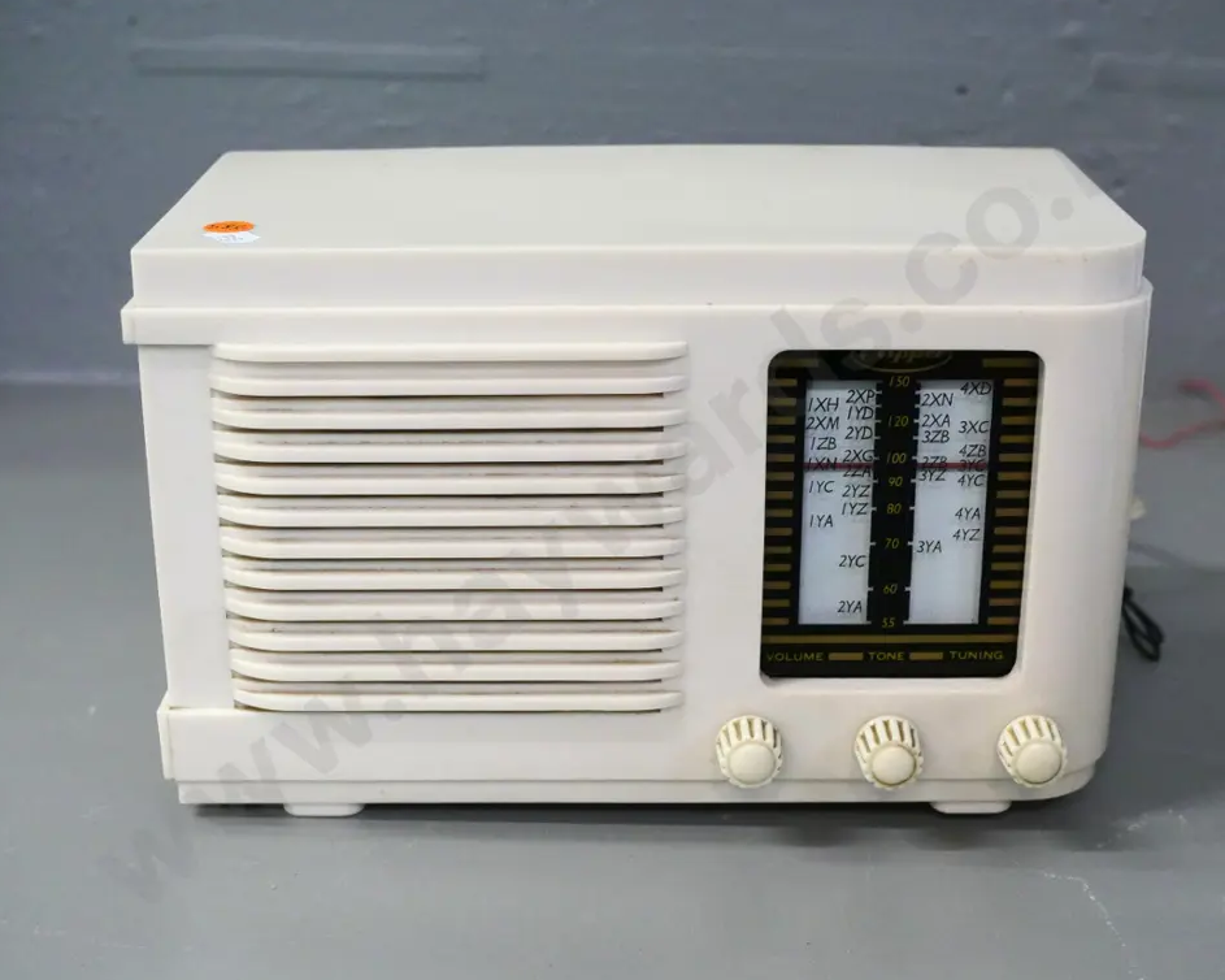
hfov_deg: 35.4
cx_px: 643
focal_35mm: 53
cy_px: 491
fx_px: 1921
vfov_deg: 28.6
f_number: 3.5
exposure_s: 1/400
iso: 3200
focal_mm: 25
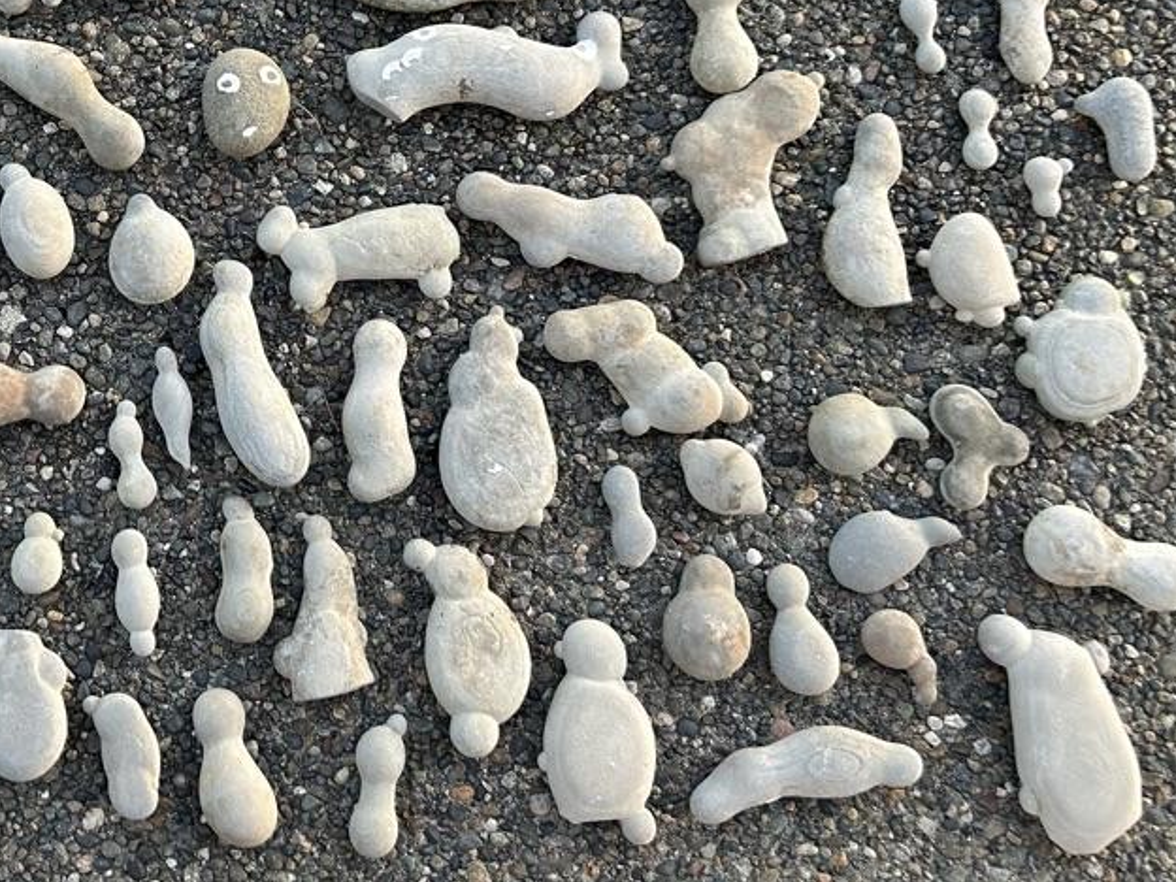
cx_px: 177
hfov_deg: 36.4
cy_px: 196
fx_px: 1699
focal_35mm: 50
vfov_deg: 28.6
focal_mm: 5.7
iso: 125
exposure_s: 1/121
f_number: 1.5
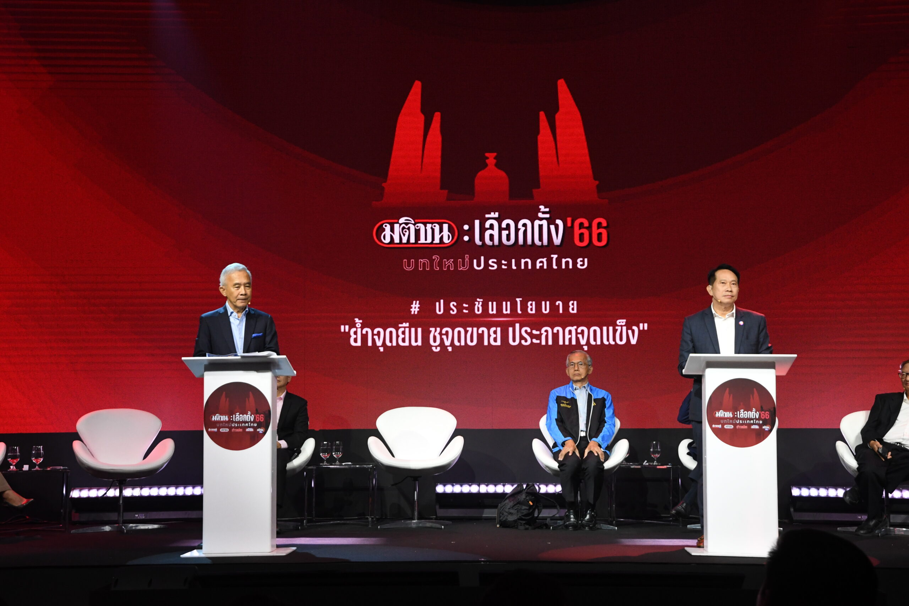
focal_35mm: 57
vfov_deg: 23.8
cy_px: 303
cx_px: 454
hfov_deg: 35.1
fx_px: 1439
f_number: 5.6
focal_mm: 38
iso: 2000
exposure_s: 1/250
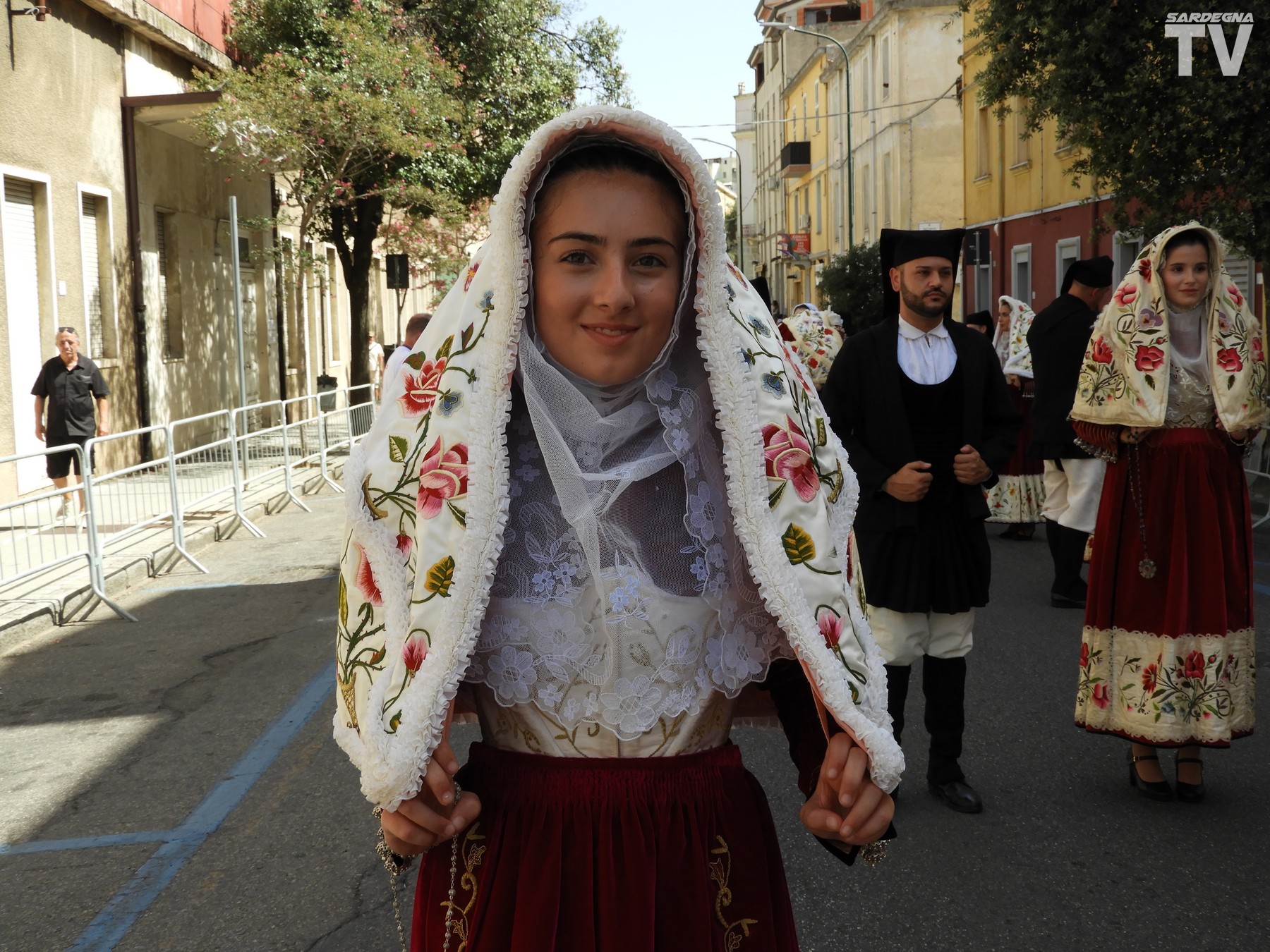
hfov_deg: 42.1
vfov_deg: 32.2
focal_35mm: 45
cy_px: 476
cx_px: 635
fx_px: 1651
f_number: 4
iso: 100
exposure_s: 1/400
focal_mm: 8.1
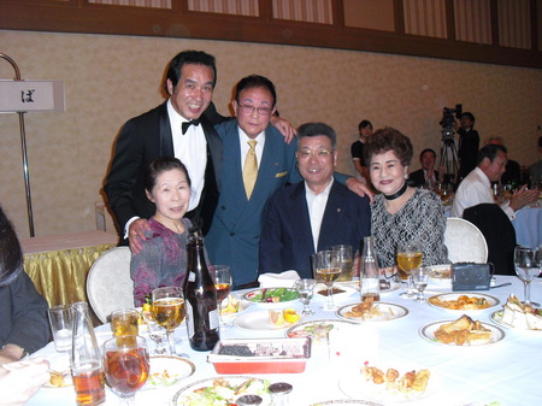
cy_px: 203
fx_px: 563
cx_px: 271
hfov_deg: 51.4
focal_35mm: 36
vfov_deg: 39.6
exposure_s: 1/60
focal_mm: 6.3
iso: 400
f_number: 3.1
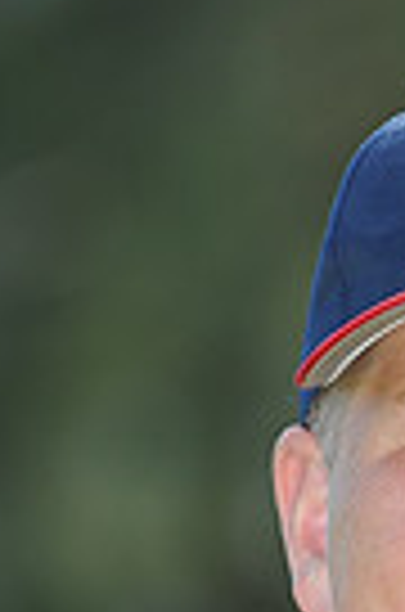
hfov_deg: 1.6
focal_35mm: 855
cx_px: 580
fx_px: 14501
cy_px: 873
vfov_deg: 2.4
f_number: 4.5
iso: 200
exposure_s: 1/500
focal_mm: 200
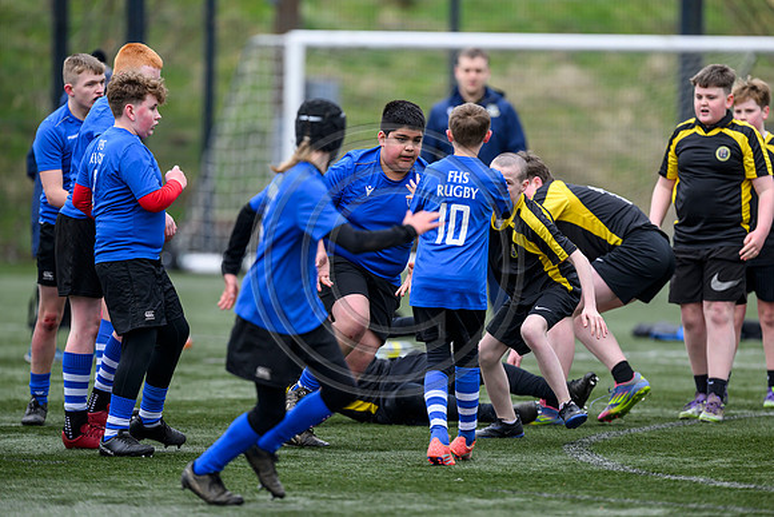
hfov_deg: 5.2
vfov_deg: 3.4
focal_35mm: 400
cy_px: 258
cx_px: 387
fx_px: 8602
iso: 500
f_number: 3.5
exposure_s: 1/1600
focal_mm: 400
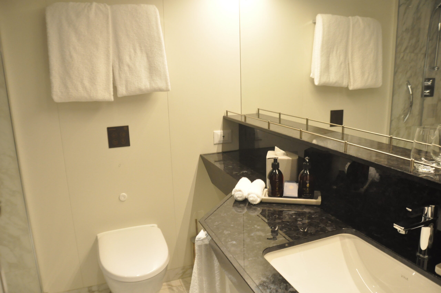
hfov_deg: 67.4
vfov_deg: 47.8
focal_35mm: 27
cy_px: 146
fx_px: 330
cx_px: 220
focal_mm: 18
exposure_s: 1/60
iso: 1250
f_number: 7.1
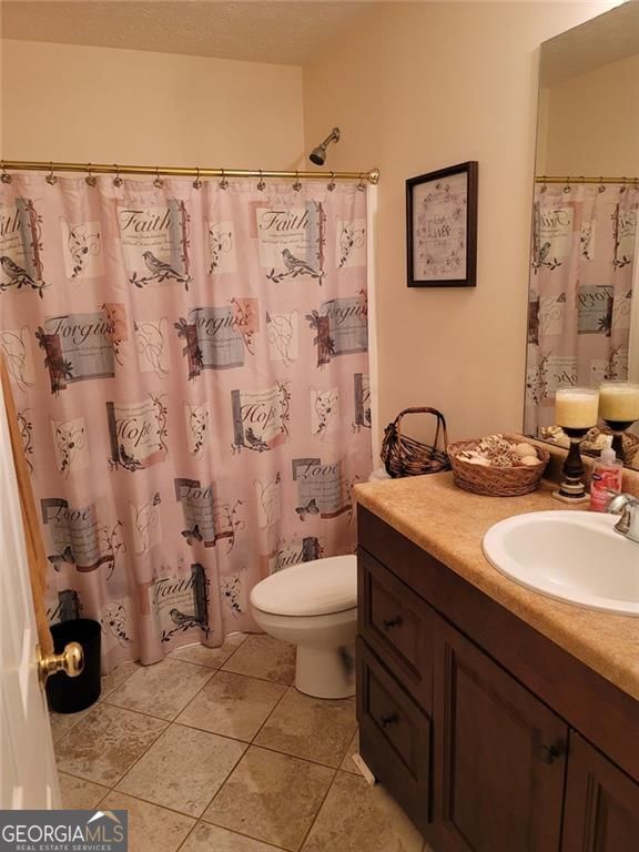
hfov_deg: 54.9
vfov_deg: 69.4
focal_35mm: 25
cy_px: 426
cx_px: 320
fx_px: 615
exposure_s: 1/60
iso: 250
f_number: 1.8
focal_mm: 7
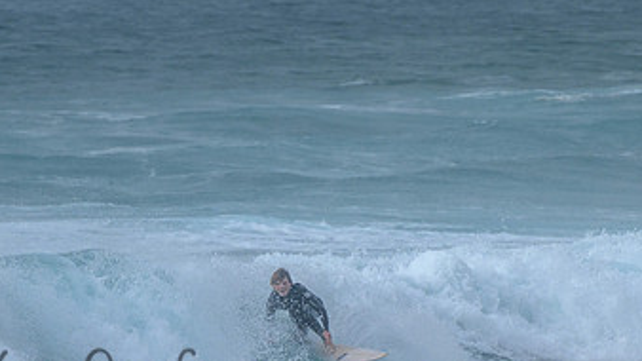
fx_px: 16816
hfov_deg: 2.2
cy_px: 341
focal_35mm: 988
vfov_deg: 1.2
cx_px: 312
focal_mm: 400
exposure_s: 1/2000
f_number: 9
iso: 500
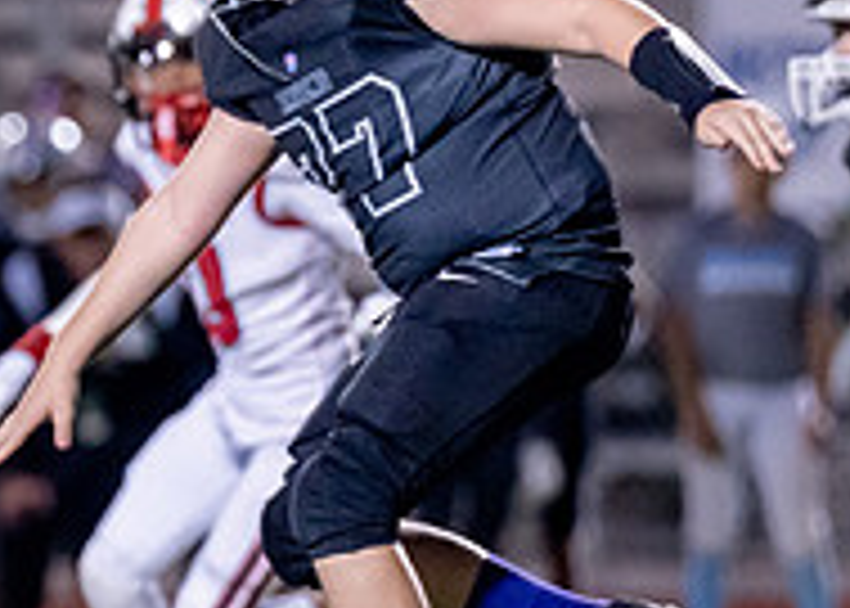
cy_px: 278
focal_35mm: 886
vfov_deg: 1.6
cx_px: -403
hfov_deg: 2.3
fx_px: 21389
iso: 2500
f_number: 2.8
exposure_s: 1/1000
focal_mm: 200
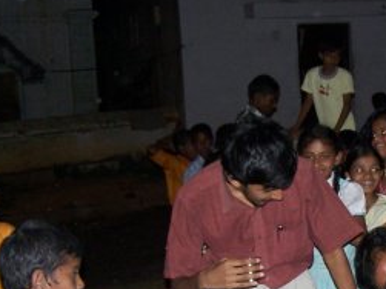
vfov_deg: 15.2
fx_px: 1081
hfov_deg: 19.7
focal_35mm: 97
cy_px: 211
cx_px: 372
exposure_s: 1/60
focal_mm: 6.3
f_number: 2.8
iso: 140
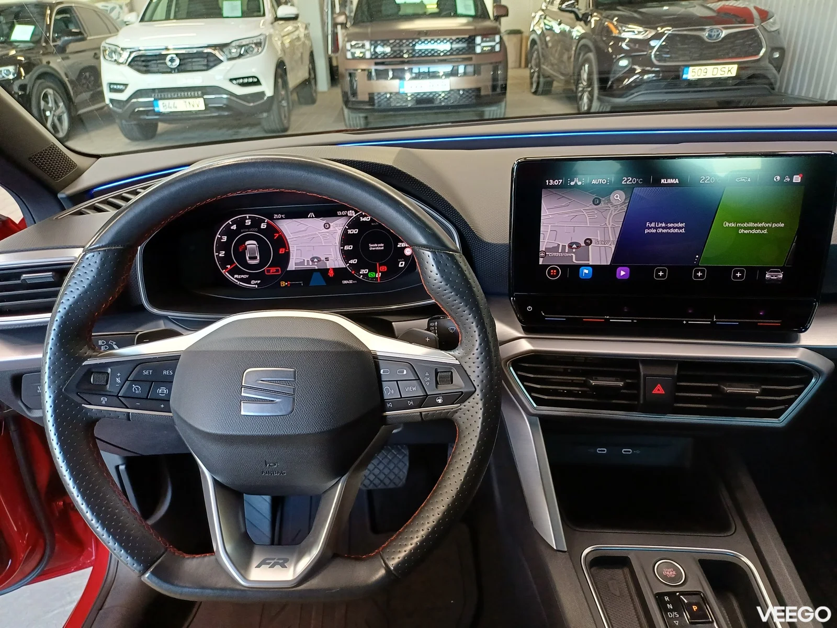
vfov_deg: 54.9
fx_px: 604
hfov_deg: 69.4
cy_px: 314
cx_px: 418
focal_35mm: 25
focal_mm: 4.65
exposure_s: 1/33.3
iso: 320
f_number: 1.8
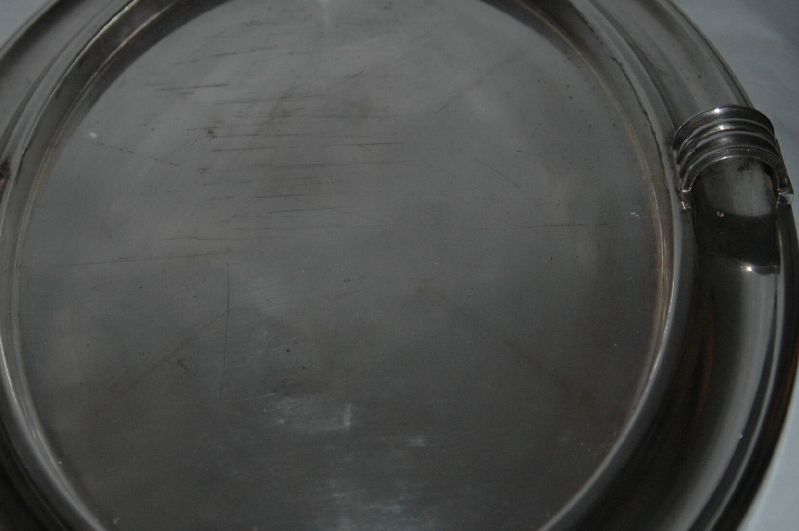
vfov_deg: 21.5
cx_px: 281
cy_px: 175
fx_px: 1389
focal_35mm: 63
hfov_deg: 31.9
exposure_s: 1/60
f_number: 3.5
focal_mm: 31
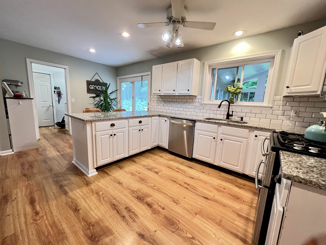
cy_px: 122
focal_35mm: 13
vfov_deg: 89.9
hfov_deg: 106.2
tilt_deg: -8.8
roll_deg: -1.8
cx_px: 163
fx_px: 122
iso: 500
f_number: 1.8
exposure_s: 1/60
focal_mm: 1.57
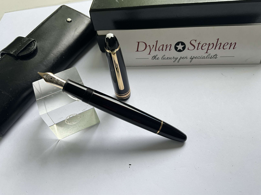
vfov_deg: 48.2
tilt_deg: -51.8
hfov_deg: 61.7
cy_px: 98
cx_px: 130
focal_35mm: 29
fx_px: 219
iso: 16
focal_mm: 3
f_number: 1.8
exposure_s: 1/128
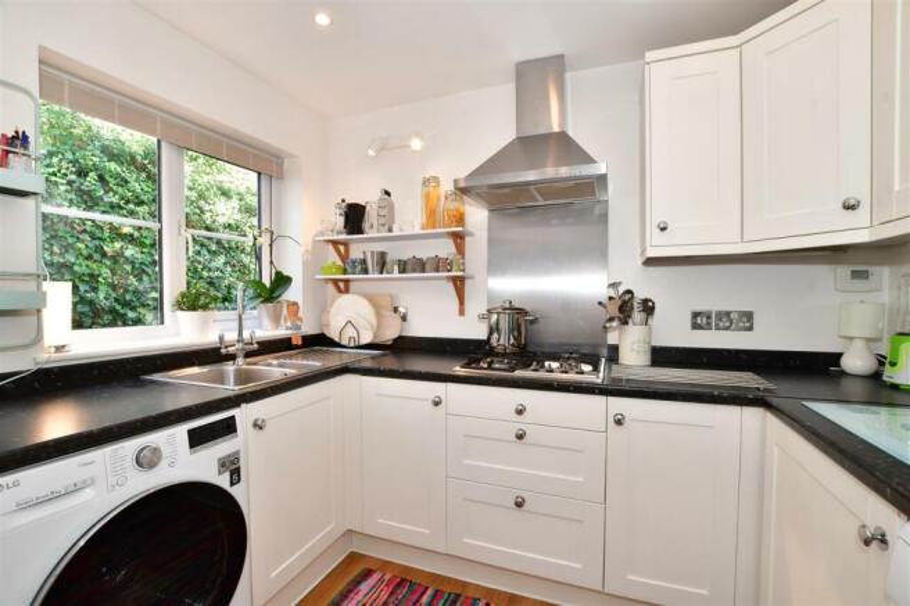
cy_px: 303
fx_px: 379
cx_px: 455
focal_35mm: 15
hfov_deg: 100.4
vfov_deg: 77.3
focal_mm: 10
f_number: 8
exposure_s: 1/10
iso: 200
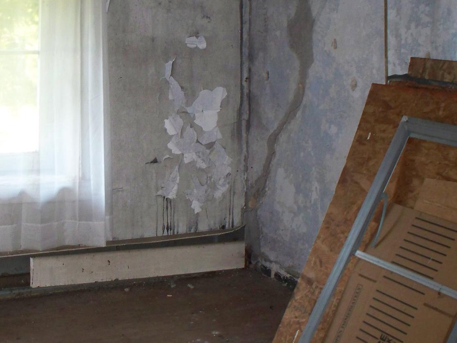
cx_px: 144
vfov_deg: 22.2
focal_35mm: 66
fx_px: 871
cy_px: 119
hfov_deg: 29.1
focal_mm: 7.54
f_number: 2.8
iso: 200
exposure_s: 1/30
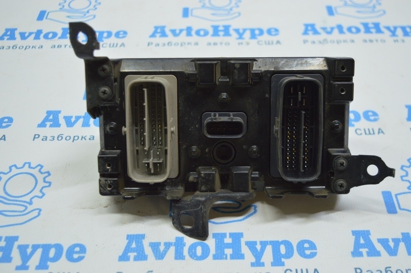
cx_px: 206
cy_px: 136
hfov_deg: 42.4
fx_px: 530
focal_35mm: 46
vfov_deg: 28.9
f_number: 4.2
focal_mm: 31
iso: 400
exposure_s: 1/50
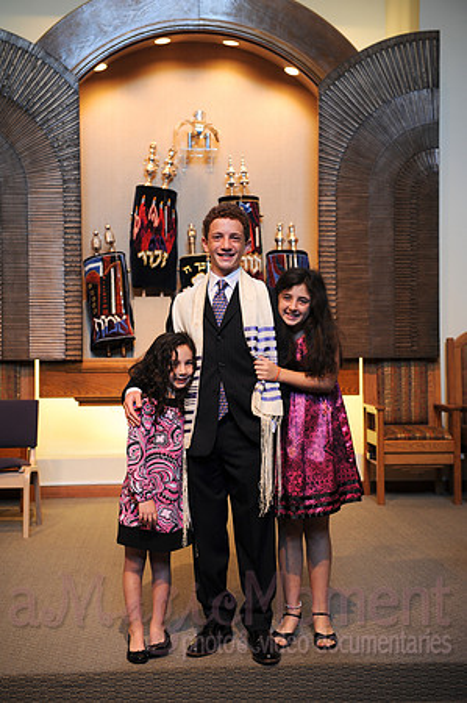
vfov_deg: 38.2
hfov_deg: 25.9
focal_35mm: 52
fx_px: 1014
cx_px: 234
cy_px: 352
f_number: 4.5
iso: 500
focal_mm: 52
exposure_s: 1/50
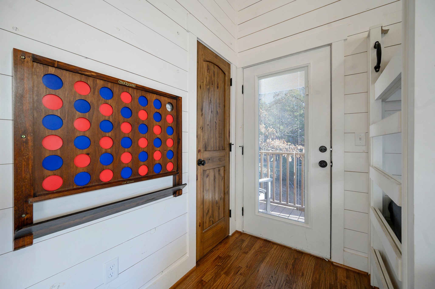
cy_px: 144
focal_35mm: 14
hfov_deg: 104.3
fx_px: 169
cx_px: 218
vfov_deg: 81.1
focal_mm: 14
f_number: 6.3
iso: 500
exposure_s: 1/60
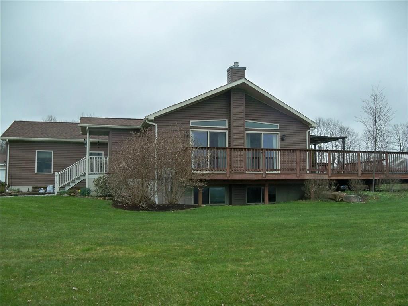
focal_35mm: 35
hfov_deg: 52.6
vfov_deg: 40.7
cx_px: 204
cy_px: 153
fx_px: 413
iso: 160
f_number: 3.5
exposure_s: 1/200
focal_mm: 6.2
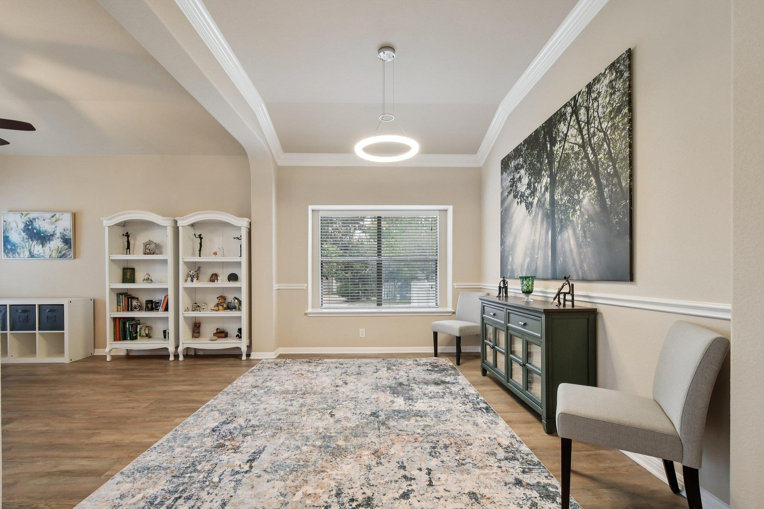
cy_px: 254
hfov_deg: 100.4
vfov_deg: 77.3
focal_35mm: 15
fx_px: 318
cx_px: 382
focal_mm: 10
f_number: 8
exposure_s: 1/13
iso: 400
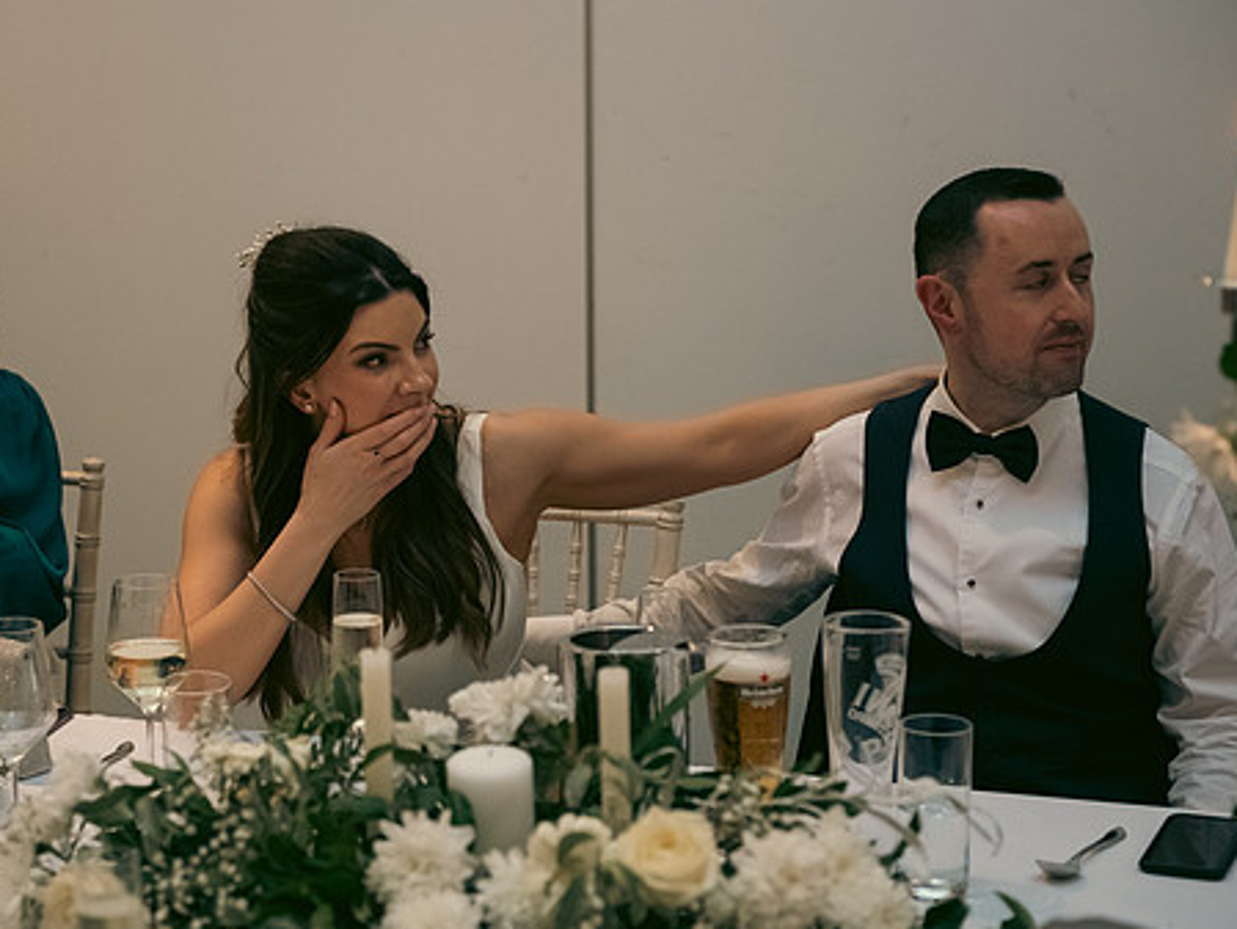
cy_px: 445
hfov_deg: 22.5
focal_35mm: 87
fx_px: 3110
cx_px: 477
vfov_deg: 17.0
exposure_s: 1/160
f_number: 3.5
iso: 2000
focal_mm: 70
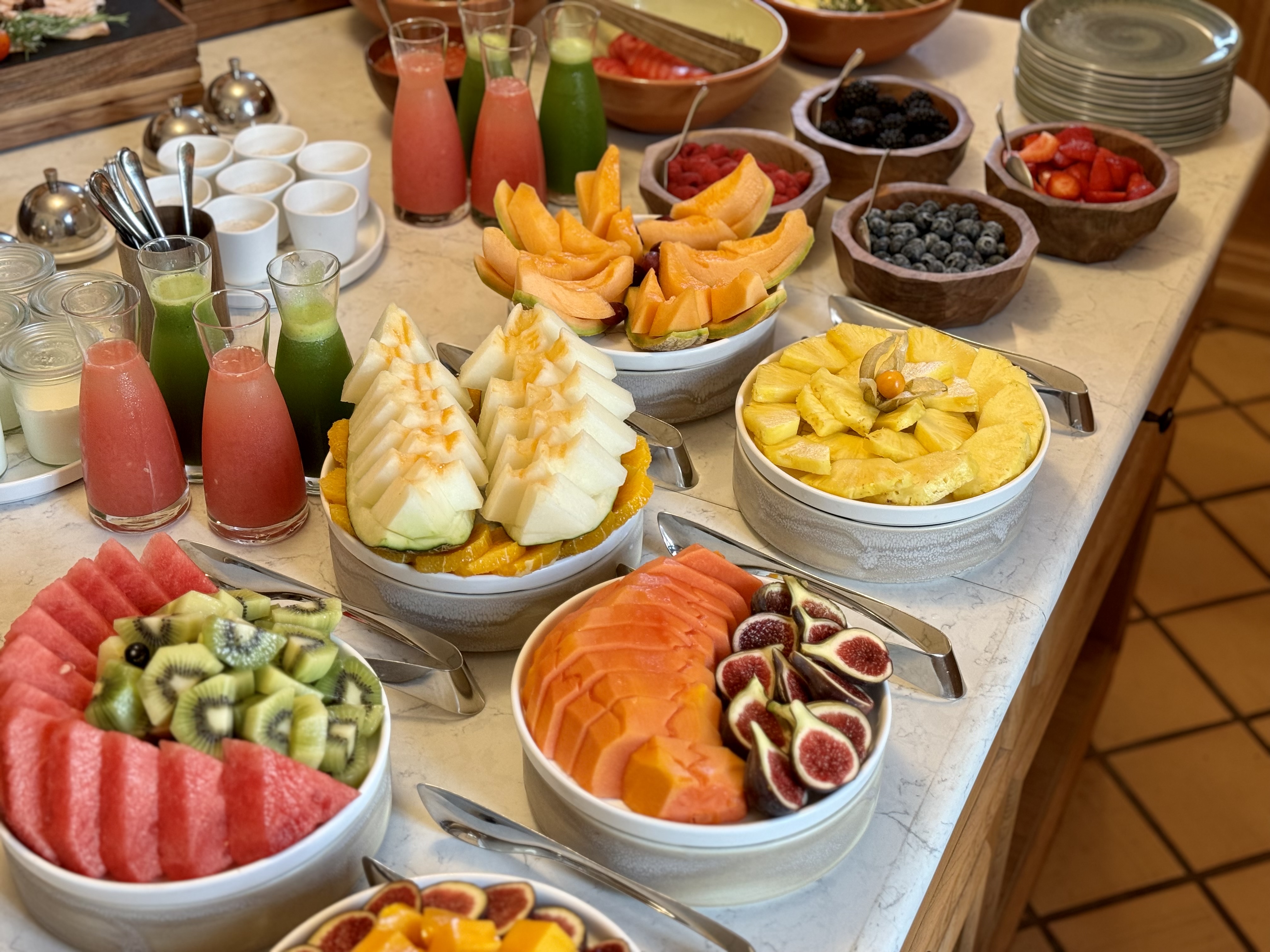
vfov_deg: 30.3
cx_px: 635
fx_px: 1761
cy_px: 476
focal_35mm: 48
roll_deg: -1.3
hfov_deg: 39.7
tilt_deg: -37.3
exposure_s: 1/50
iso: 125
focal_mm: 6.76
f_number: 1.78
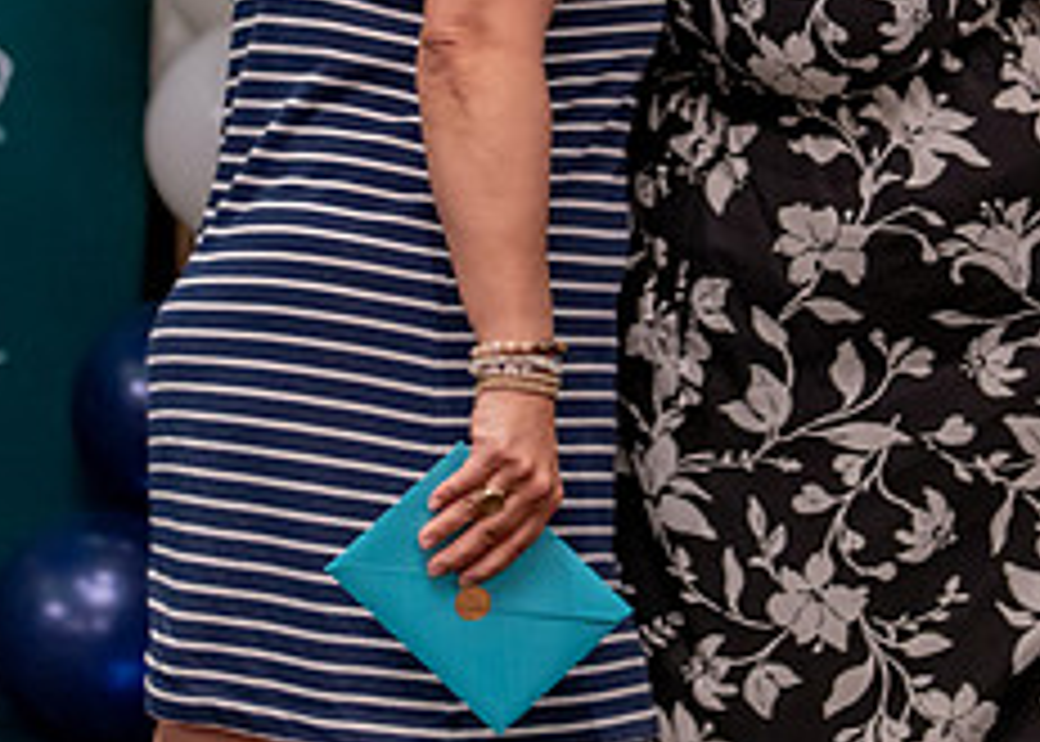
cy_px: -31
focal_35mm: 141
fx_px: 4165
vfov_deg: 10.1
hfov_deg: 14.2
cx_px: 657
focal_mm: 50
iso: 800
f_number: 1.2
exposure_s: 1/320
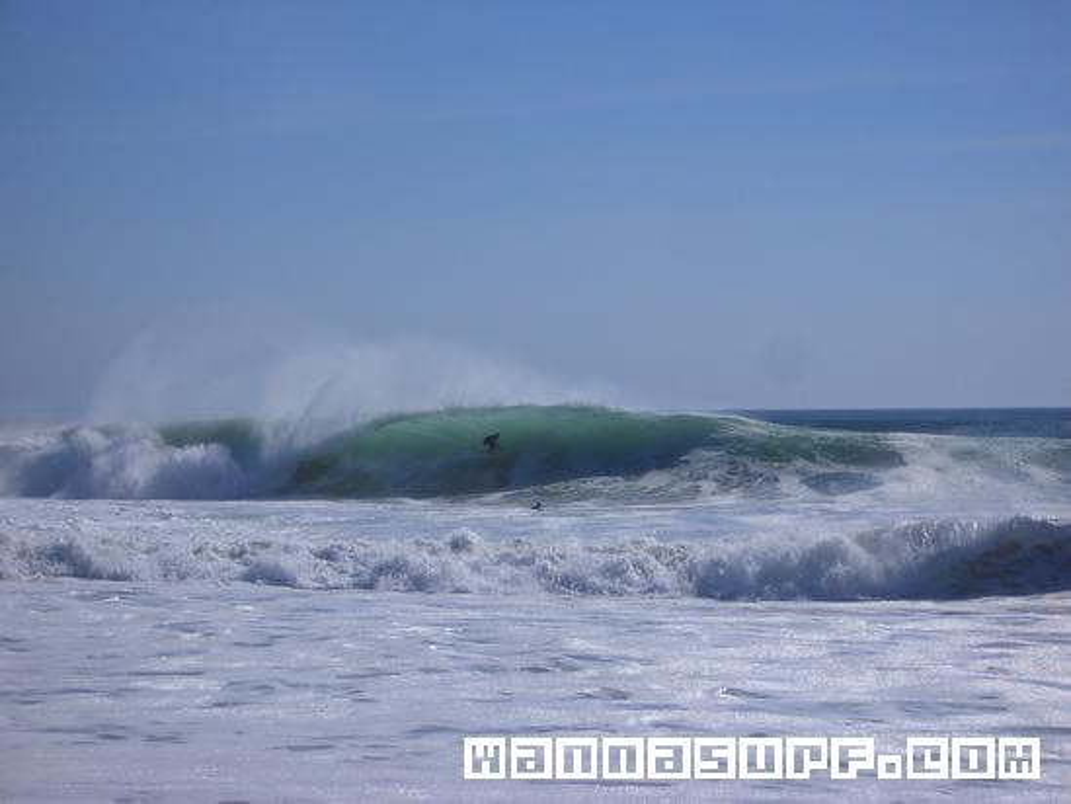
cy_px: 402
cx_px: 536
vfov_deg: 14.1
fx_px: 3249
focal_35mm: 105
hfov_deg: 18.7
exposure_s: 1/640
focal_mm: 17.4
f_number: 7.7
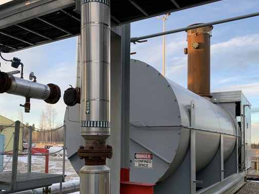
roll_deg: -0.4
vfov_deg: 38.2
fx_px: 277
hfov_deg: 50.1
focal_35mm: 37
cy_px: 129
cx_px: 133
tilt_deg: +3.7
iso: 32
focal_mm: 4.25
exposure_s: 1/121
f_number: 1.8
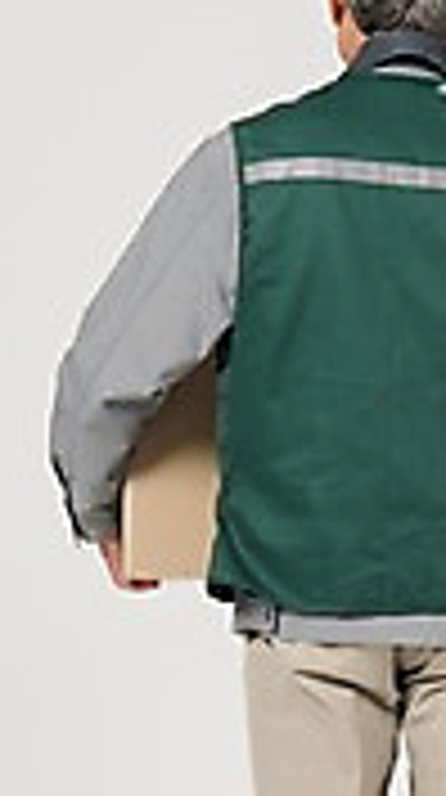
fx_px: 3104
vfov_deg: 14.6
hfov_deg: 8.2
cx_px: 399
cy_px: 589
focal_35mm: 147
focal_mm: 62
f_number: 11
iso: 100
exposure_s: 1/125
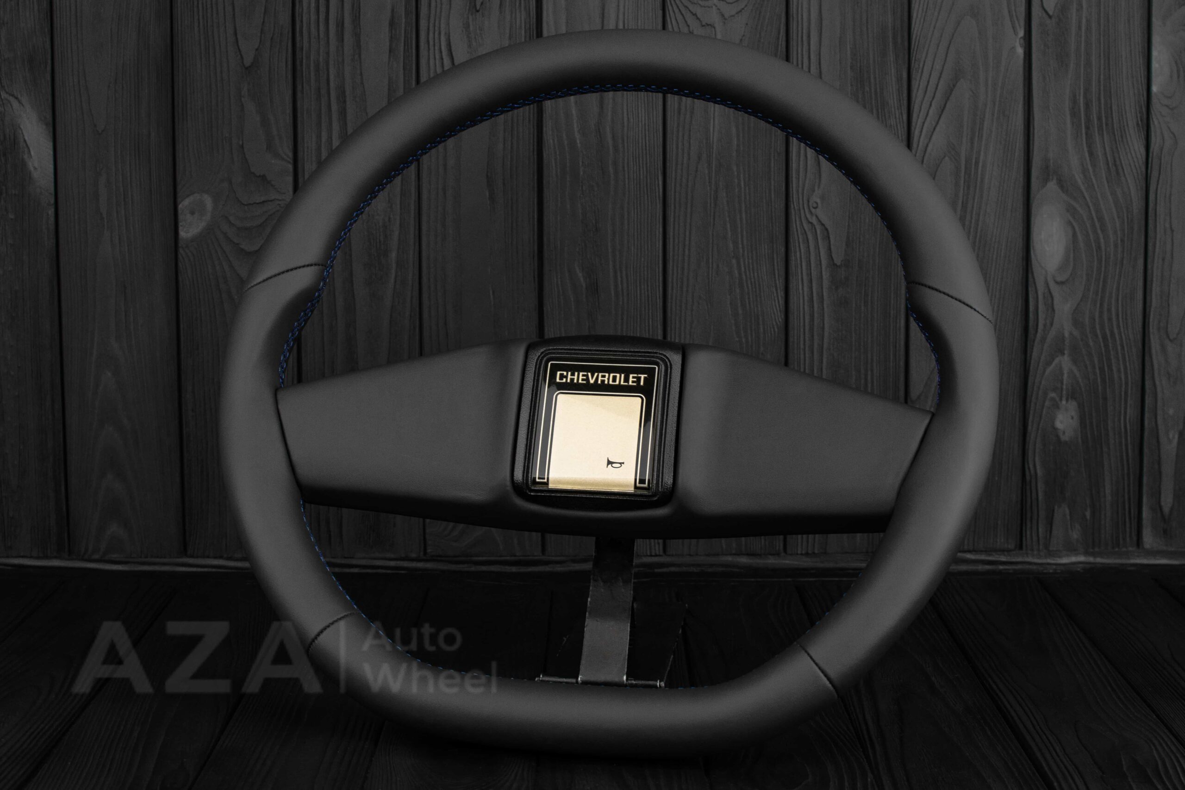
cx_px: 592
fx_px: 1728
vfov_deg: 25.8
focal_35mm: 52
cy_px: 395
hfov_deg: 37.8
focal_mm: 35
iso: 500
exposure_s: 1/100
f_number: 6.3
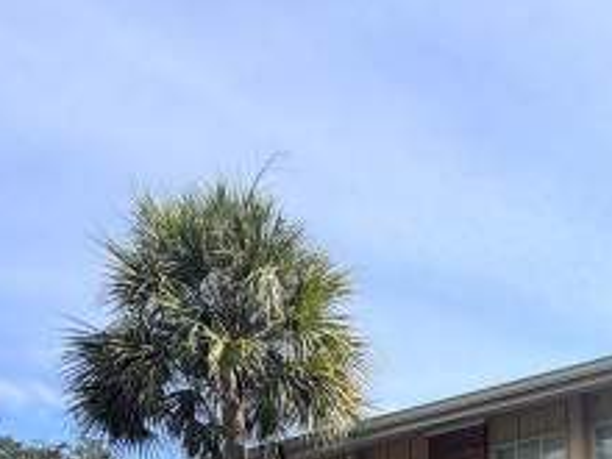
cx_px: 551
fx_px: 902
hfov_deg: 35.3
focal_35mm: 51
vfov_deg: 23.8
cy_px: 651
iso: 25
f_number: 2.2
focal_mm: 2.22
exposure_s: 1/770
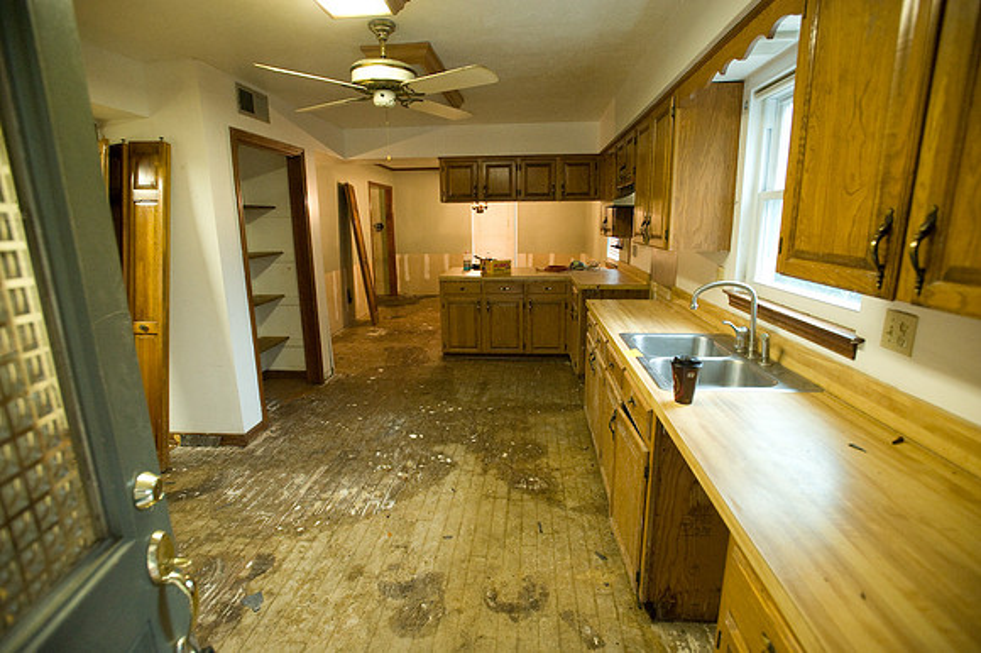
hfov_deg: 93.3
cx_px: 490
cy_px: 326
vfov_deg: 70.4
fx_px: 463
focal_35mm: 17
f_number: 4
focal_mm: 17
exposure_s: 1/80
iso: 3200
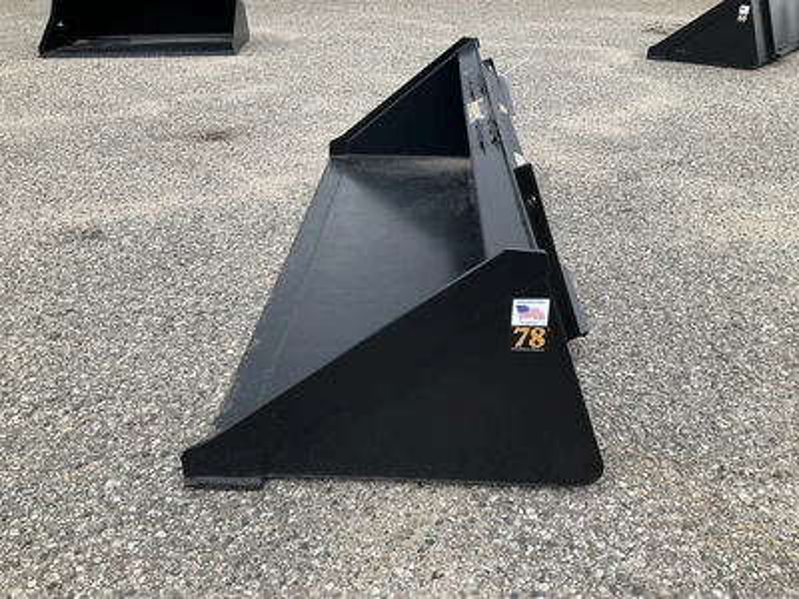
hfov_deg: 61.7
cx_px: 400
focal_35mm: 29
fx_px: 669
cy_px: 300
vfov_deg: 48.2
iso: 25
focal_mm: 3
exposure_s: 1/599
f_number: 1.8
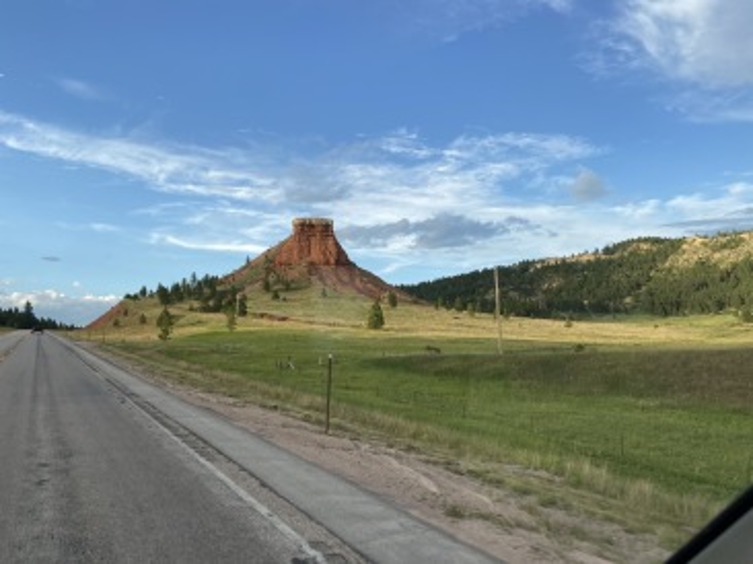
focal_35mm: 26
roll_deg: -0.7
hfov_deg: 67.3
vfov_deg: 53.0
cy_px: 282
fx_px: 565
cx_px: 376
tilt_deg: +8.1
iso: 32
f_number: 1.8
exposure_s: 1/637
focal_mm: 4.25
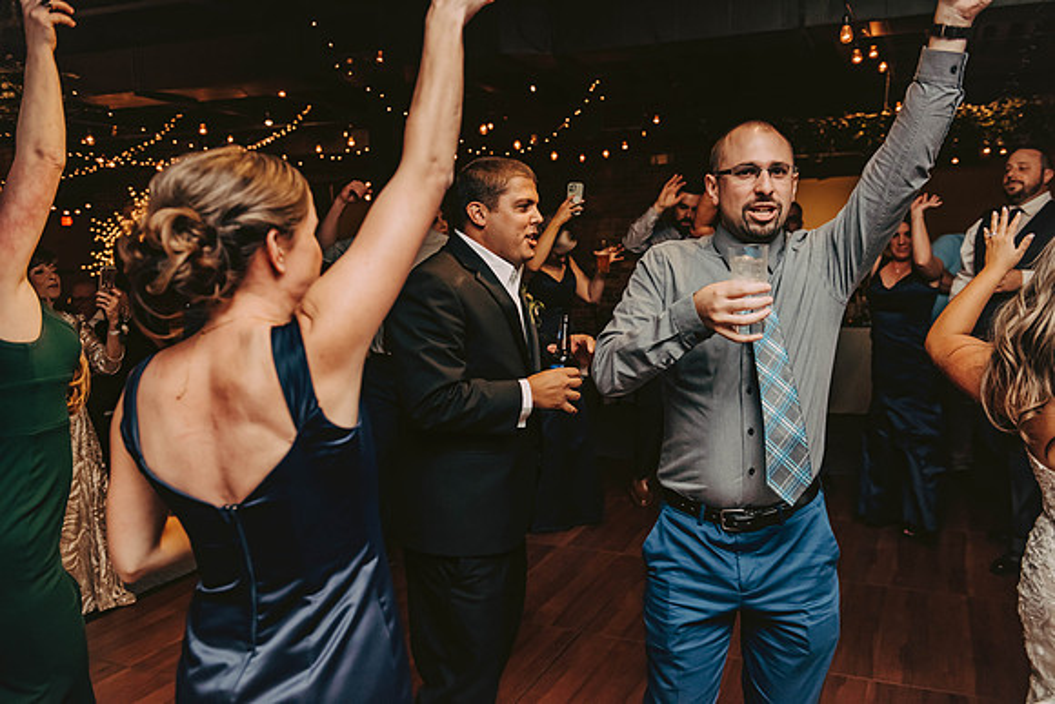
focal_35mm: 32
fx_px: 938
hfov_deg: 58.7
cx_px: 528
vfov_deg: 41.1
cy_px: 352
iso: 2000
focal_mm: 32
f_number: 3.2
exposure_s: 1/200
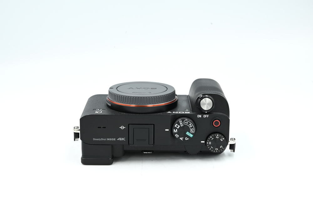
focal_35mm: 70
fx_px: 609
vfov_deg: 19.5
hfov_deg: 28.8
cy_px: 104
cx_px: 156
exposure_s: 1/13
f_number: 14
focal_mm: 70
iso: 100
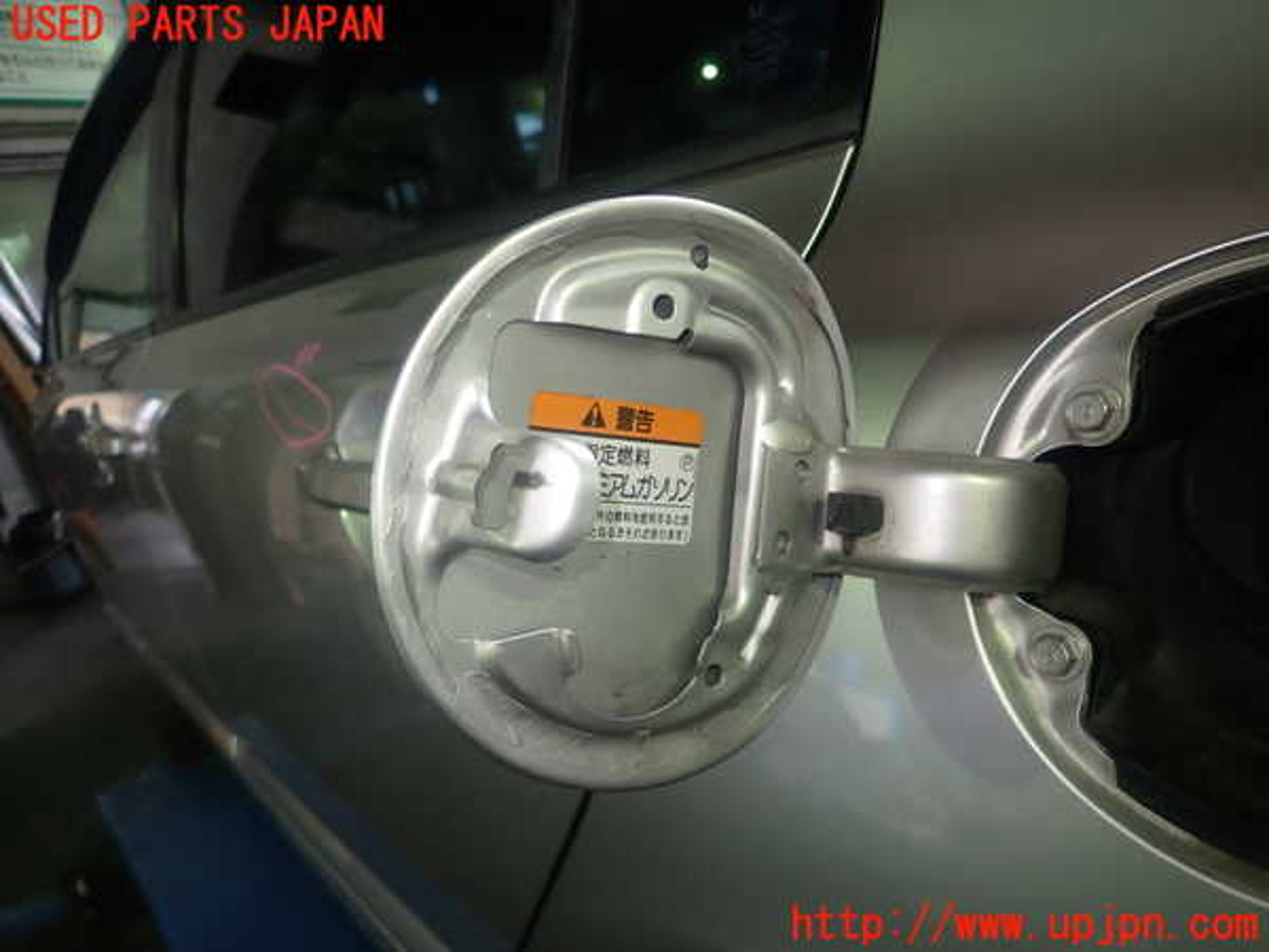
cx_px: 634
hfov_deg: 69.4
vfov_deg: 54.9
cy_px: 476
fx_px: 916
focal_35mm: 25
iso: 160
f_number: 2
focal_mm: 4.5
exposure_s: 1/60
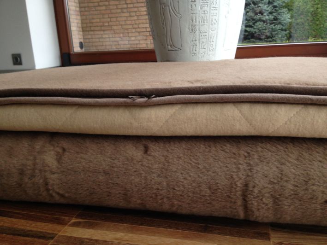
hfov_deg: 55.3
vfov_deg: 43.0
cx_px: 164
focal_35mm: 33
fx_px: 312
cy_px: 122
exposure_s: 1/20
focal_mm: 4.12
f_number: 2.4
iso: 80
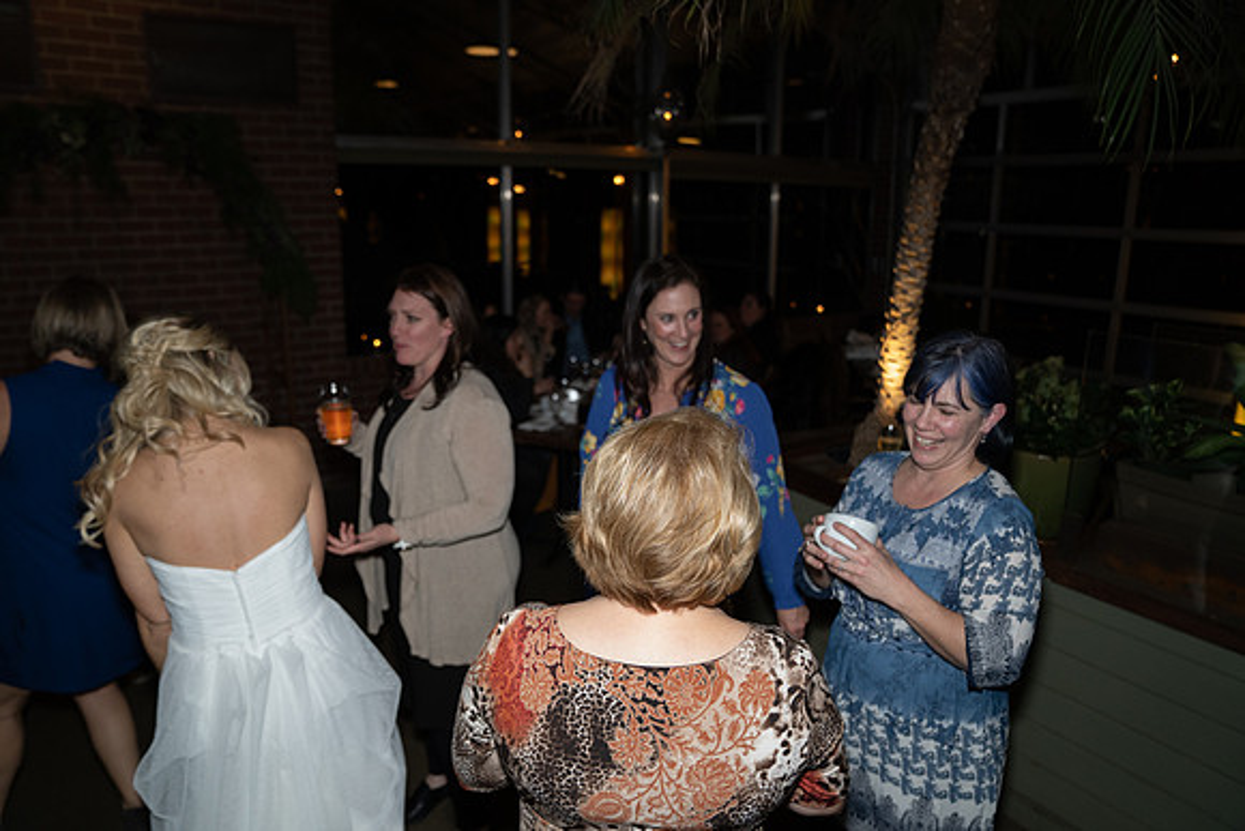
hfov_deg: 71.5
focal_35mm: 25
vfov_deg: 51.3
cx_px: 622
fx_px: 865
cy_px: 416
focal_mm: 25
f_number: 2.8
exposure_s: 1/250
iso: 2500
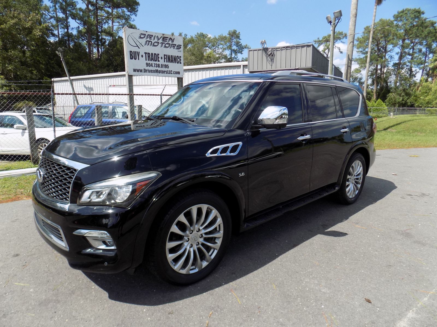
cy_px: 164
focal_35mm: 23
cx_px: 218
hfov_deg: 73.9
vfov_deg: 58.9
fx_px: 290
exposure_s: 1/640
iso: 80
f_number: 3.1
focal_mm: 4
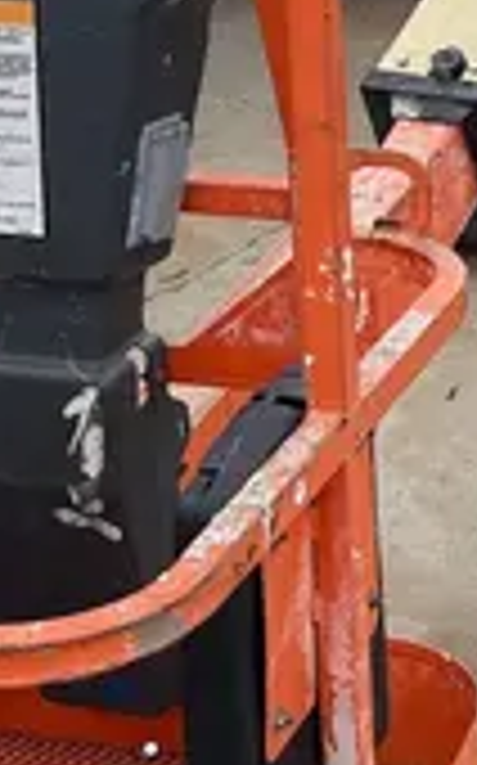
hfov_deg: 10.7
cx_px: 657
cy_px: -74
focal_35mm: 119
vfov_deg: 17.0
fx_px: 2479
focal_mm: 5.1
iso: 50
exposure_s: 1/1186
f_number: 1.6
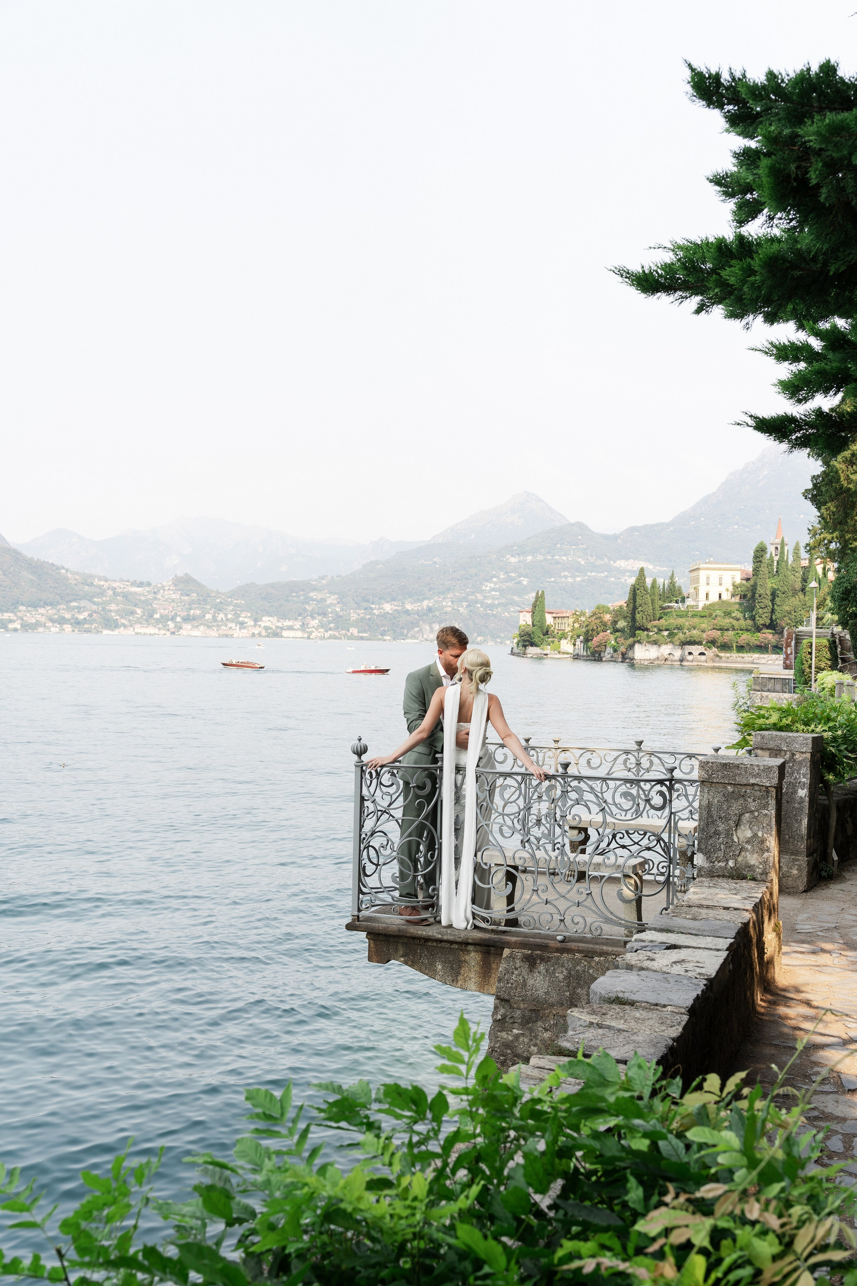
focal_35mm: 35
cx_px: 428
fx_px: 1250
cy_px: 643
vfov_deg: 54.4
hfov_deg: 37.9
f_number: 6.3
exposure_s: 1/200
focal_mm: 35
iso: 100
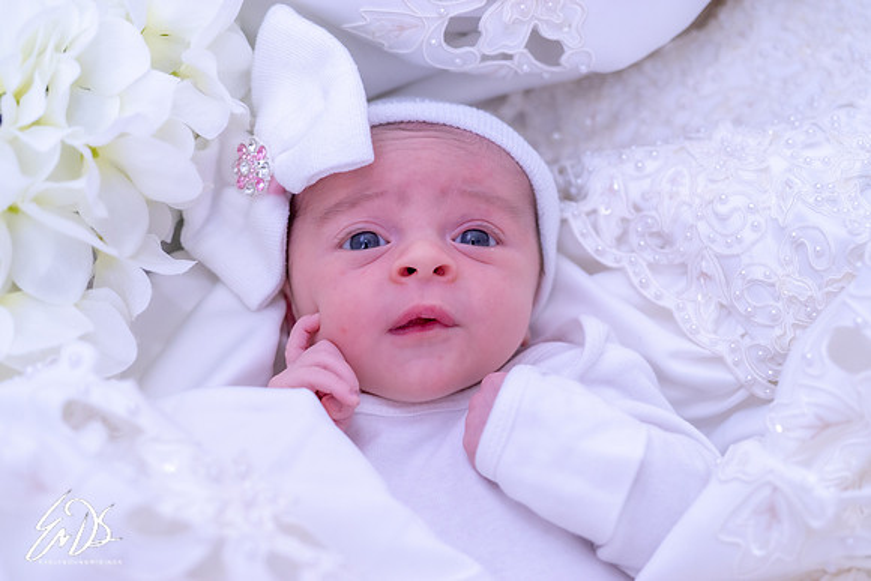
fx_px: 1210
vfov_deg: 27.0
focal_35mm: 50
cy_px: 290
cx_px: 436
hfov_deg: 39.6
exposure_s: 1/90
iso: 1000
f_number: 3.5
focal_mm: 50
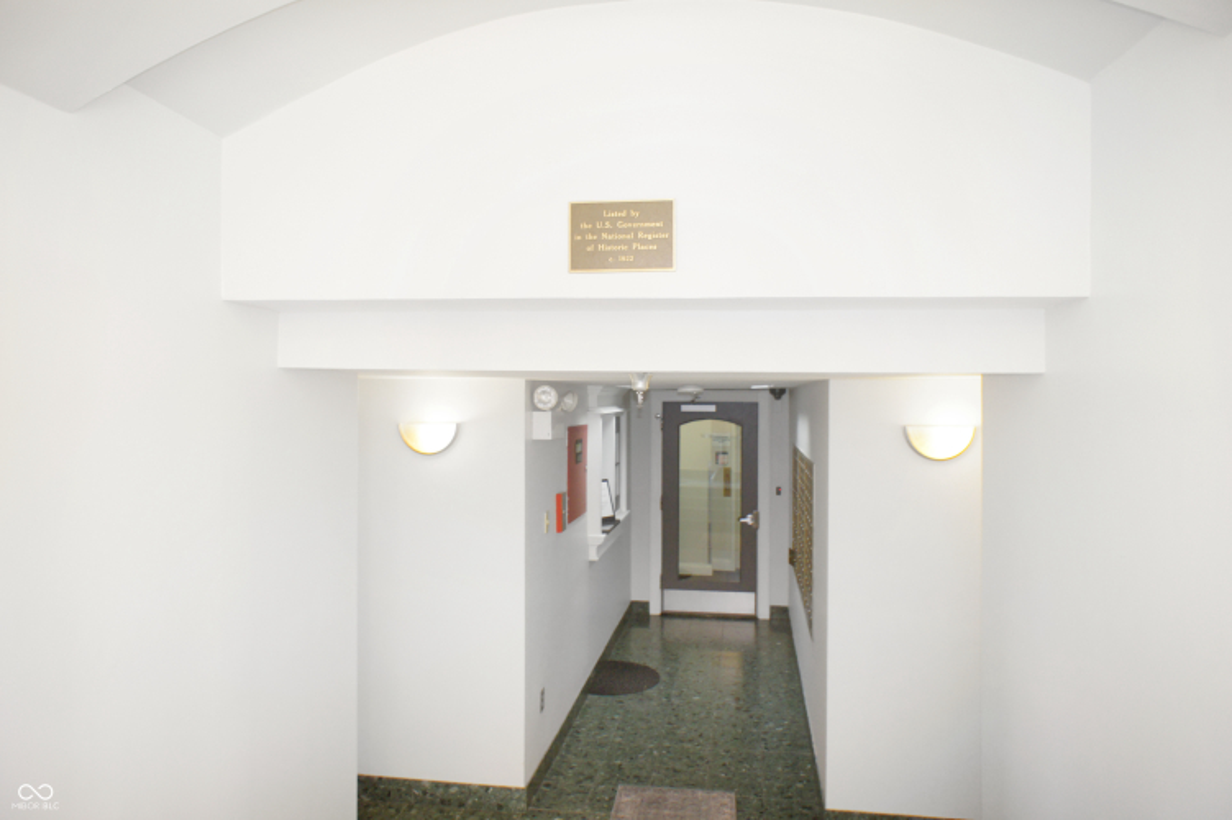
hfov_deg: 73.8
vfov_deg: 53.1
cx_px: 616
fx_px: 821
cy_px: 410
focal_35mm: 24
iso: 400
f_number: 2.8
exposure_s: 1/60
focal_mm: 16
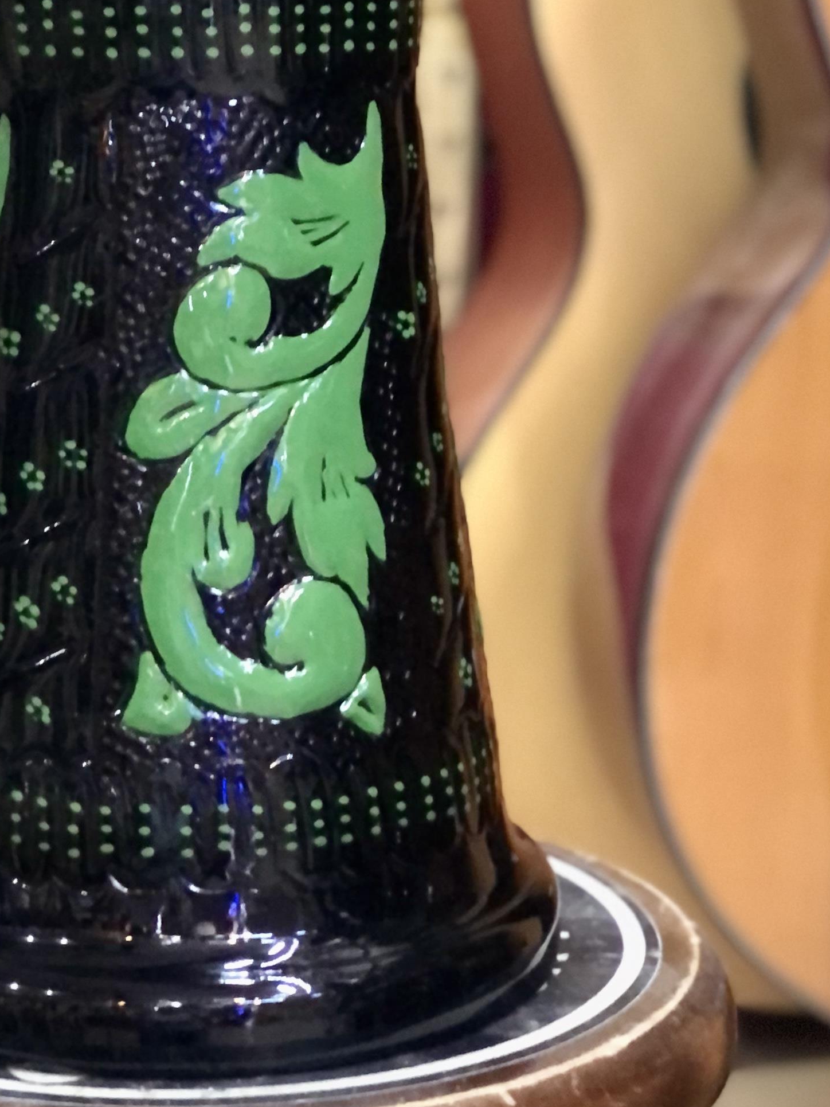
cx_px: 172
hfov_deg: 12.4
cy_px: 52
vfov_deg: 16.3
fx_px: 3805
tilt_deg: -5.9
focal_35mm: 119
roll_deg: -0.4
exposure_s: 1/33
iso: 800
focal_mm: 6.6
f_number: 2.8
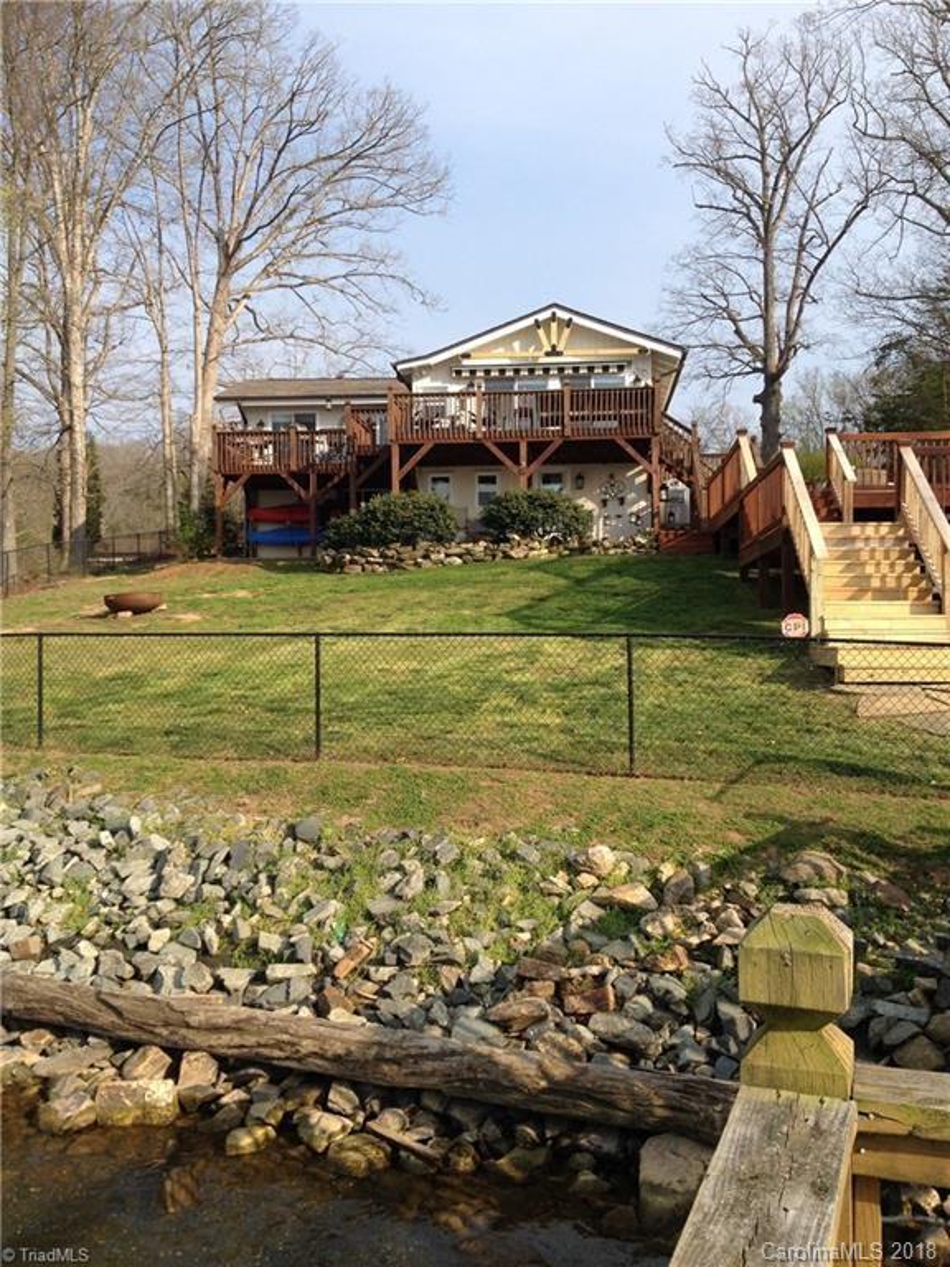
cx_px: 475
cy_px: 634
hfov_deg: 40.7
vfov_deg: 52.6
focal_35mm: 35
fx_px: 1281
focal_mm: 4.28
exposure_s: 1/1082
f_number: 2.4
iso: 50
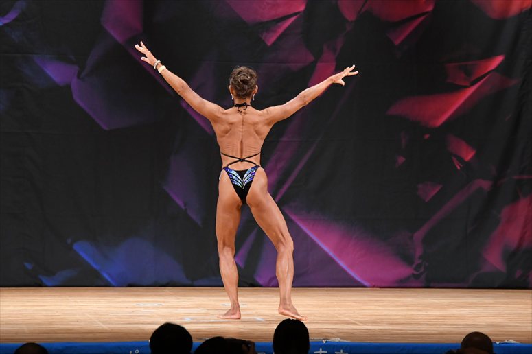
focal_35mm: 225
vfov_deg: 6.1
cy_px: 177
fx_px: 3323
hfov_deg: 9.2
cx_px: 266
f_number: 5.6
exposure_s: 1/400
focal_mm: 150
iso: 3200
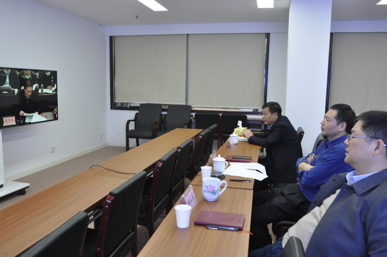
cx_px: 194
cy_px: 128
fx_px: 387
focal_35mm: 36
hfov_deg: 53.2
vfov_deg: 36.8
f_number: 5.6
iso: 2000
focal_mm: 24
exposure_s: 1/125
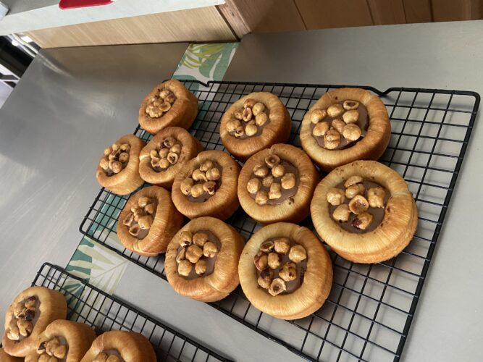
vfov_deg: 53.0
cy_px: 181
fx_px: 363
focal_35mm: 26
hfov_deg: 67.3
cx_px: 242
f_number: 1.8
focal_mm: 4.25
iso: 320
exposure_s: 1/60
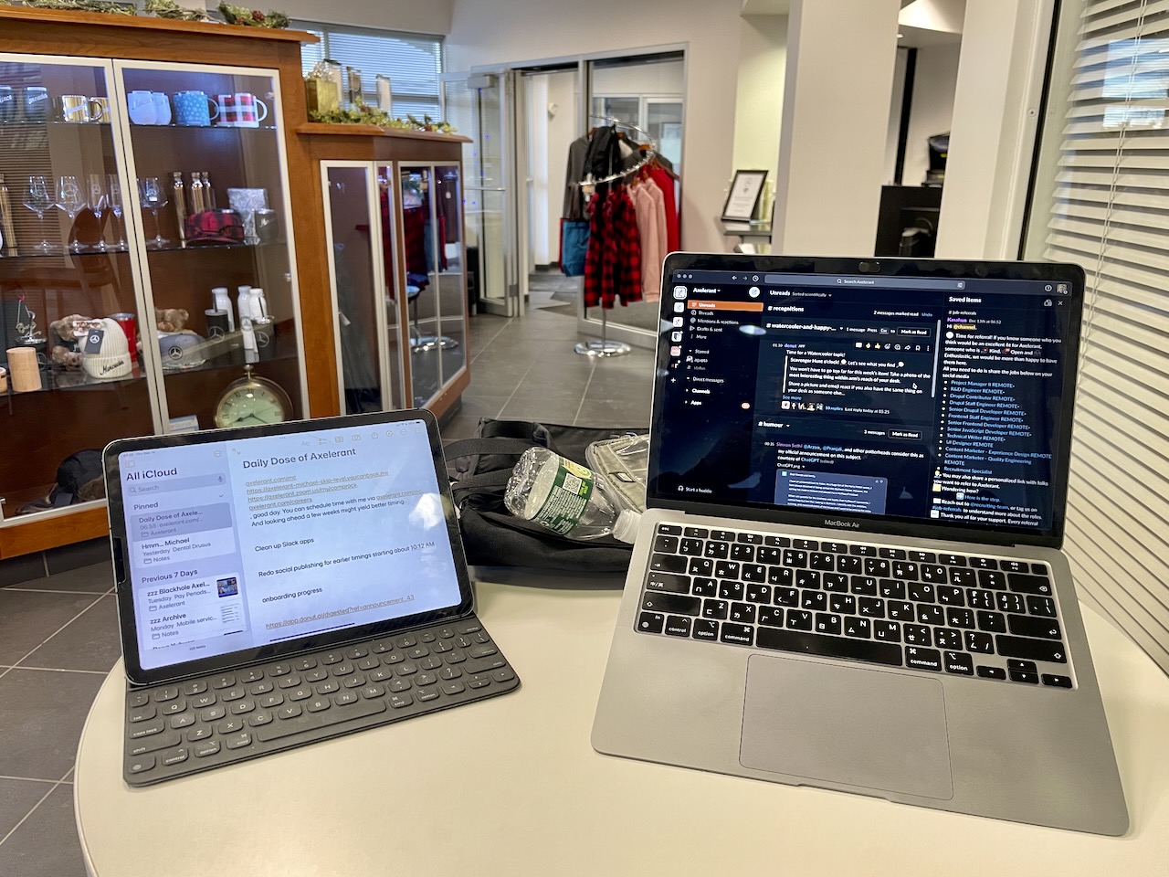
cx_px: 584
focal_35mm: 26
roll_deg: -0.1
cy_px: 438
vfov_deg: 53.1
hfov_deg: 67.3
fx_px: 878
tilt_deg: -17.2
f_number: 1.6
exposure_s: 1/60
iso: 200
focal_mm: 4.2
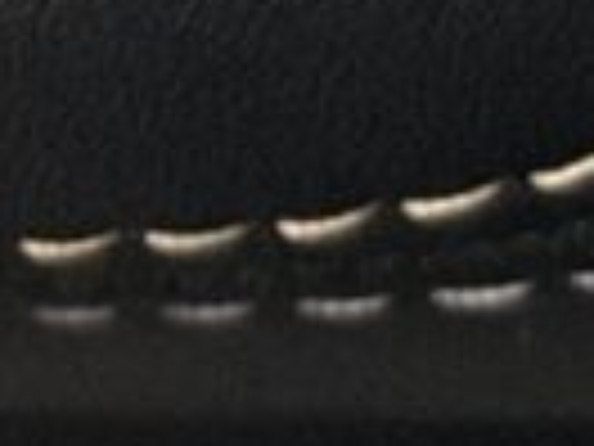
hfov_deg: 4.7
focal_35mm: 402
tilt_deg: -40.5
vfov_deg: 3.7
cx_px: -1336
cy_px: -536
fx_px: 6898
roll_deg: -1.5
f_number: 1.6
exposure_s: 1/25
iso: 400
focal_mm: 5.96
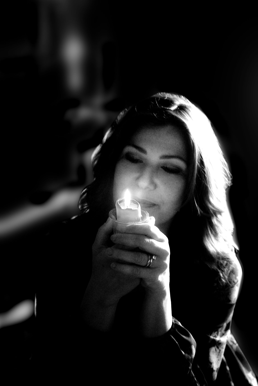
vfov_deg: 33.4
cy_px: 193
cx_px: 129
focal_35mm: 60
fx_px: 643
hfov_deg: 22.7
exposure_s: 1/40
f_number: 3.2
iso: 800
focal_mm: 40
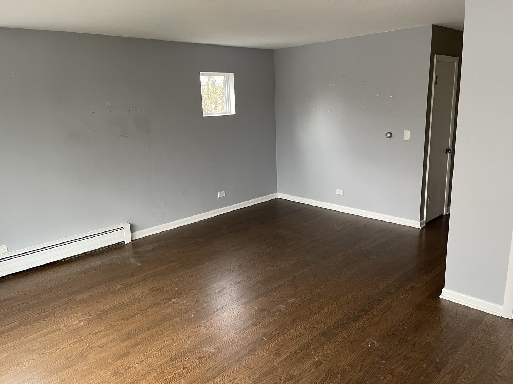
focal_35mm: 26
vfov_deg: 53.1
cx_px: 256
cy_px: 192
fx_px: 385
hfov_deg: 67.3
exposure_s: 1/60
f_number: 1.6
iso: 250
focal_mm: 5.1
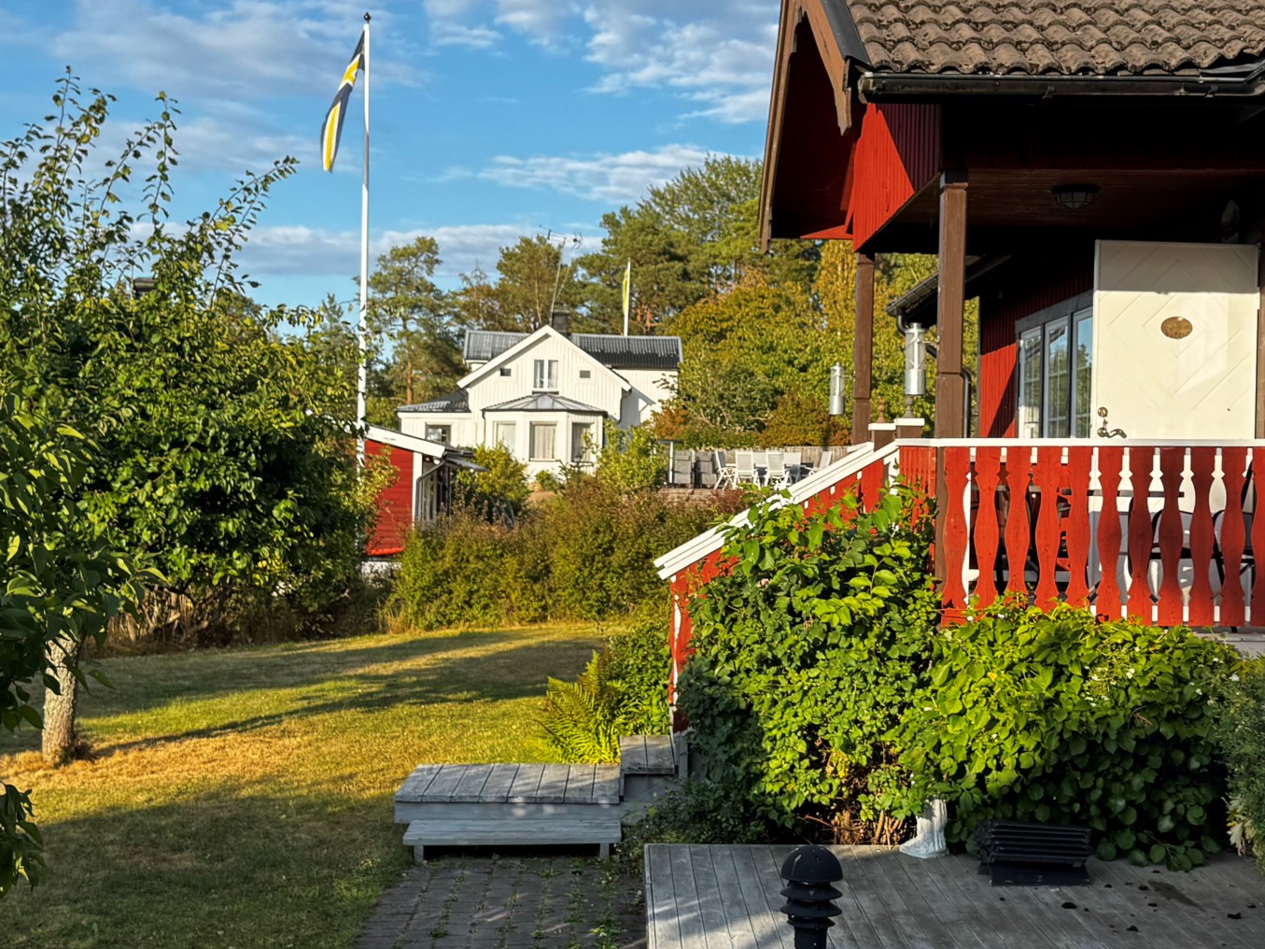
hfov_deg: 37.4
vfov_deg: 28.6
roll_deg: -1.0
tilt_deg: +0.9
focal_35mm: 51
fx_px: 1864
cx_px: 734
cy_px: 452
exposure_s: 1/700
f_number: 1.78
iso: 80
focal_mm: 6.76
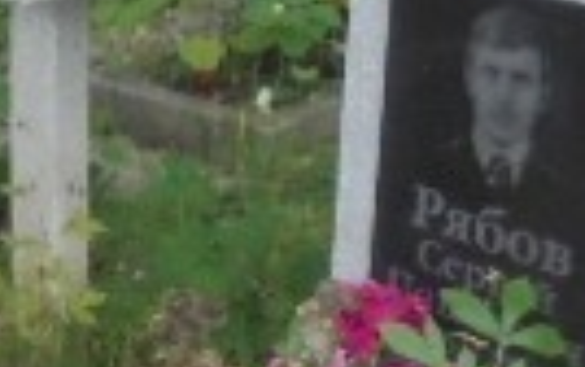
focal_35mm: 132
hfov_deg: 15.7
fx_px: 2106
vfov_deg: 9.9
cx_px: 109
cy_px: 345
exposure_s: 1/250
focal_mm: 4.6
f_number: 3.5
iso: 400
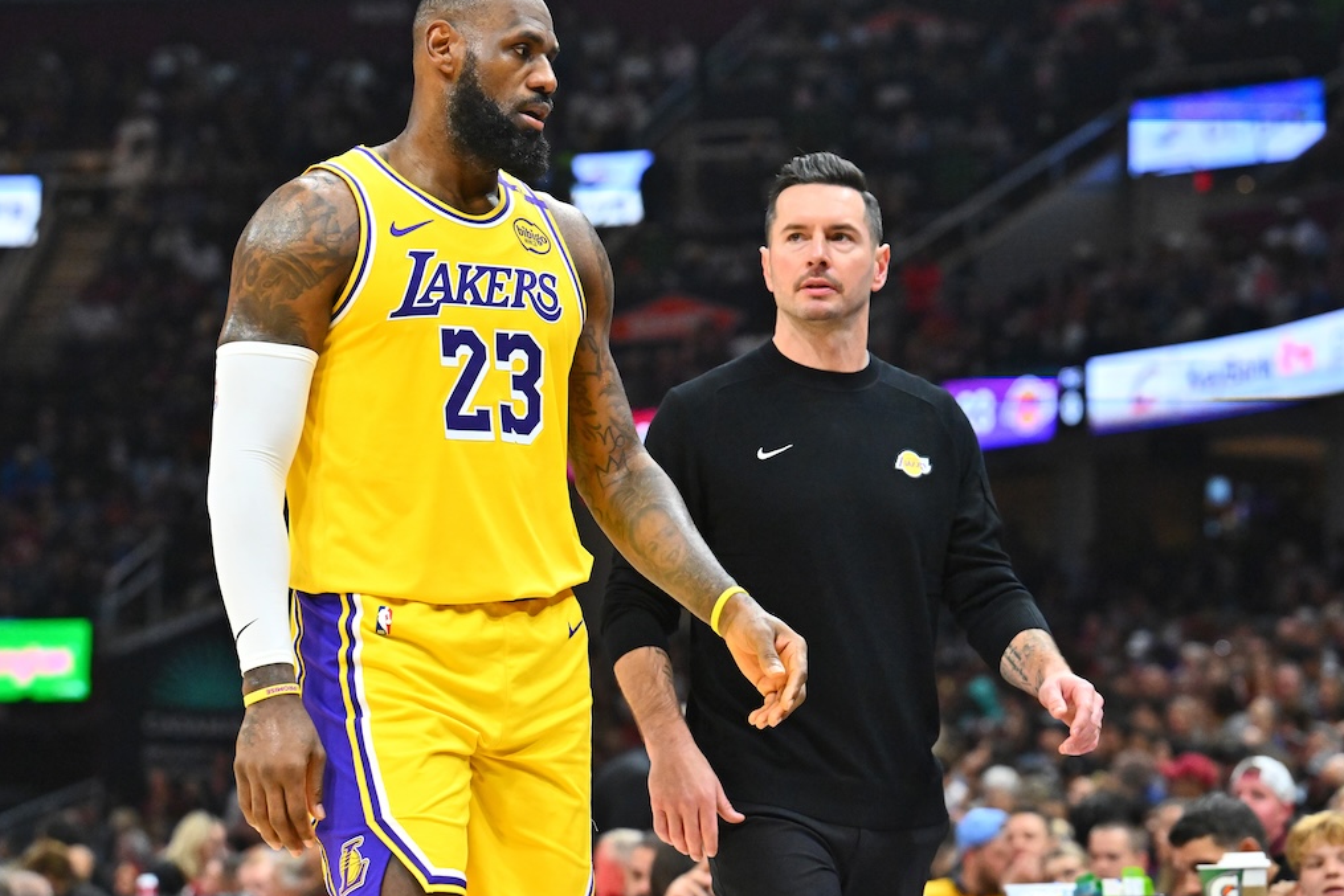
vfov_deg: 10.6
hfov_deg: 15.8
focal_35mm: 130
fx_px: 4854
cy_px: 402
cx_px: 599
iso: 6400
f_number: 4
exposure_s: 1/2000
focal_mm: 110
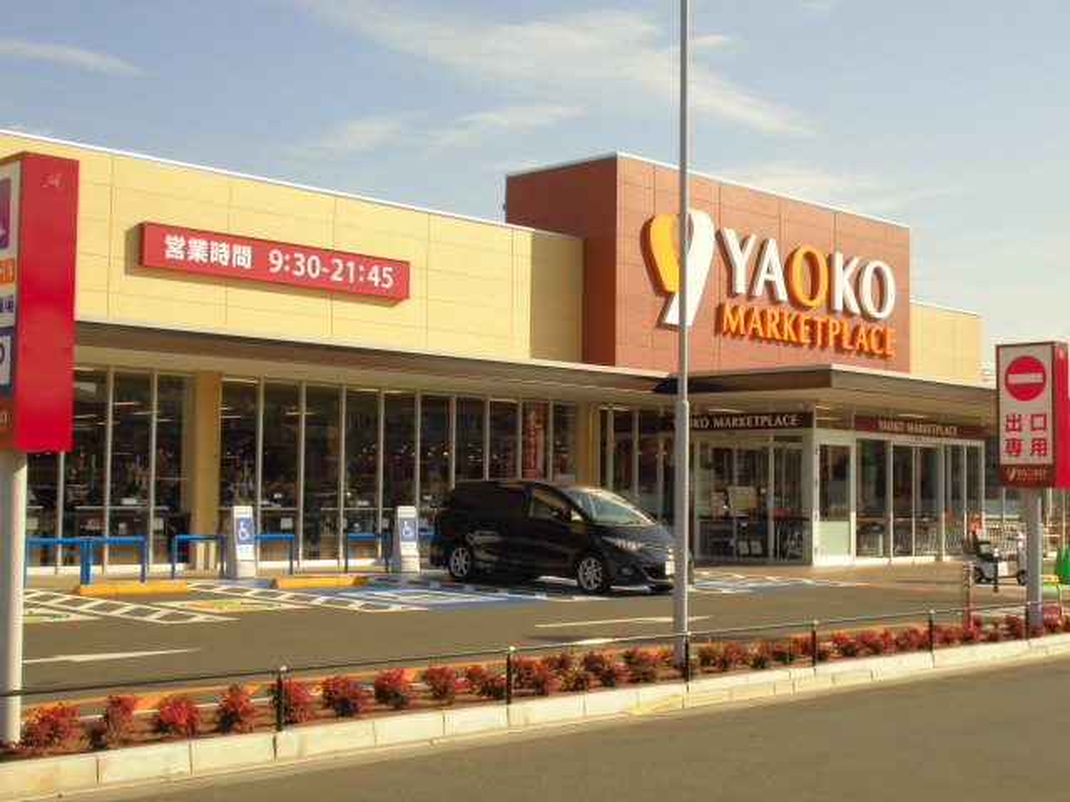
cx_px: 535
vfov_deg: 29.7
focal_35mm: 49
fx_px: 1515
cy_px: 401
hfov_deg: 38.9
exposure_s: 1/400
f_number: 4.8
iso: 100
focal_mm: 8.9
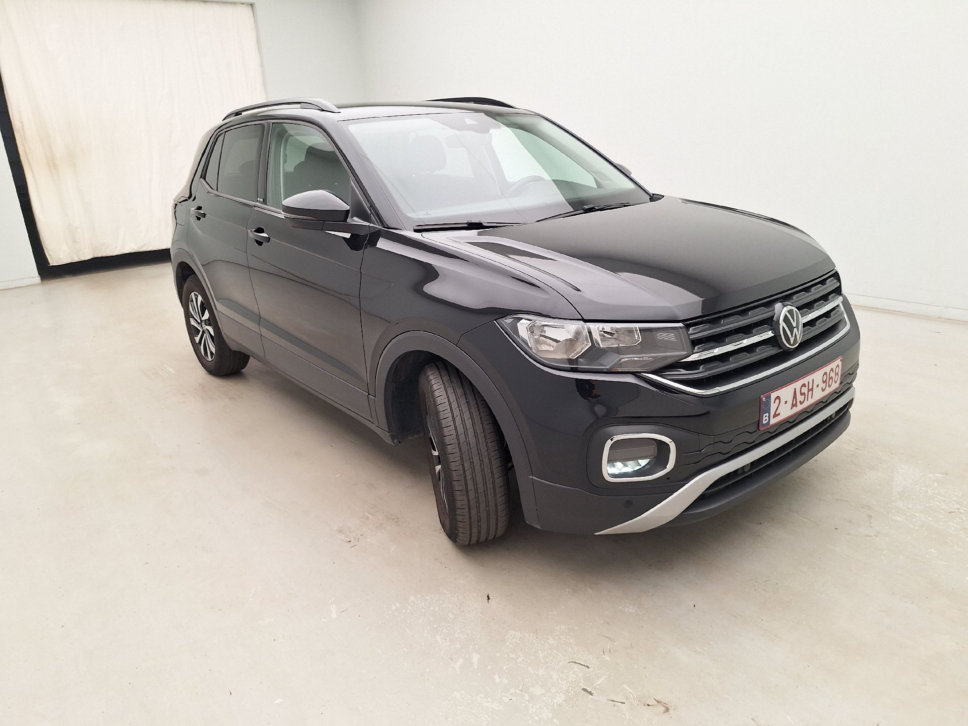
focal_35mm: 23
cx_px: 484
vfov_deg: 58.9
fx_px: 643
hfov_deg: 73.9
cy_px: 363
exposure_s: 1/100
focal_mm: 5.54
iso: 64
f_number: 1.8
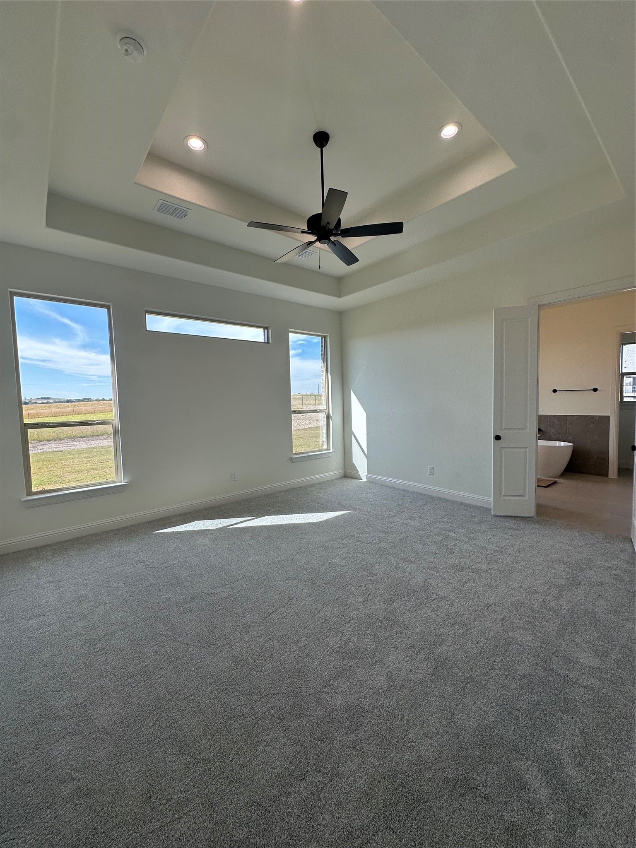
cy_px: 424
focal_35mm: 14
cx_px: 318
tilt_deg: -4.1
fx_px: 343
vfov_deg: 102.1
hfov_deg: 85.7
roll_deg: +1.0
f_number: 2.2
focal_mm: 2.22
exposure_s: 1/264
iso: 40
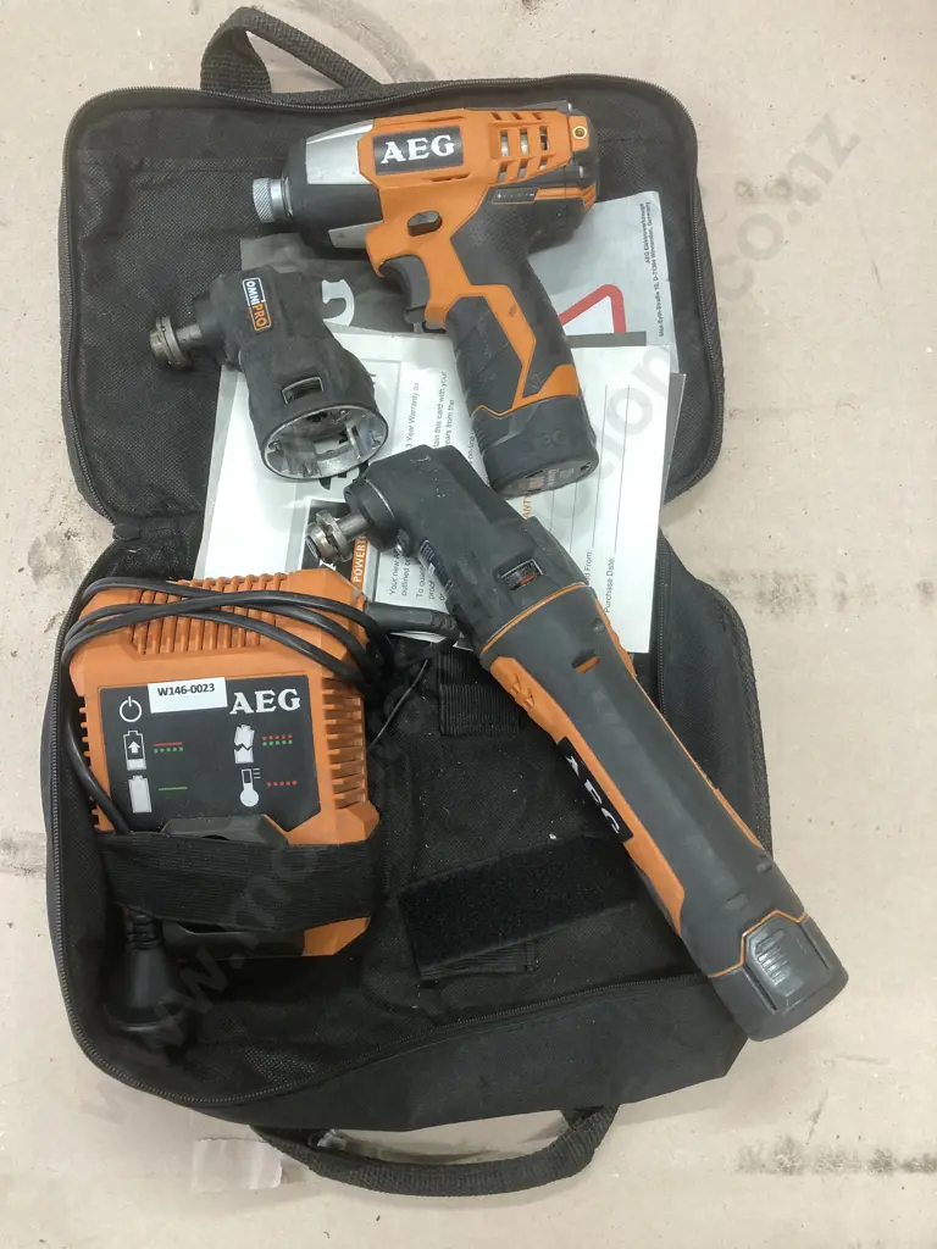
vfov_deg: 63.4
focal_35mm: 28
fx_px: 1011
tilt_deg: -81.5
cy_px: 624
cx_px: 468
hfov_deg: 49.7
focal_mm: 3.99
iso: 100
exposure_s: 1/50
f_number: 1.8
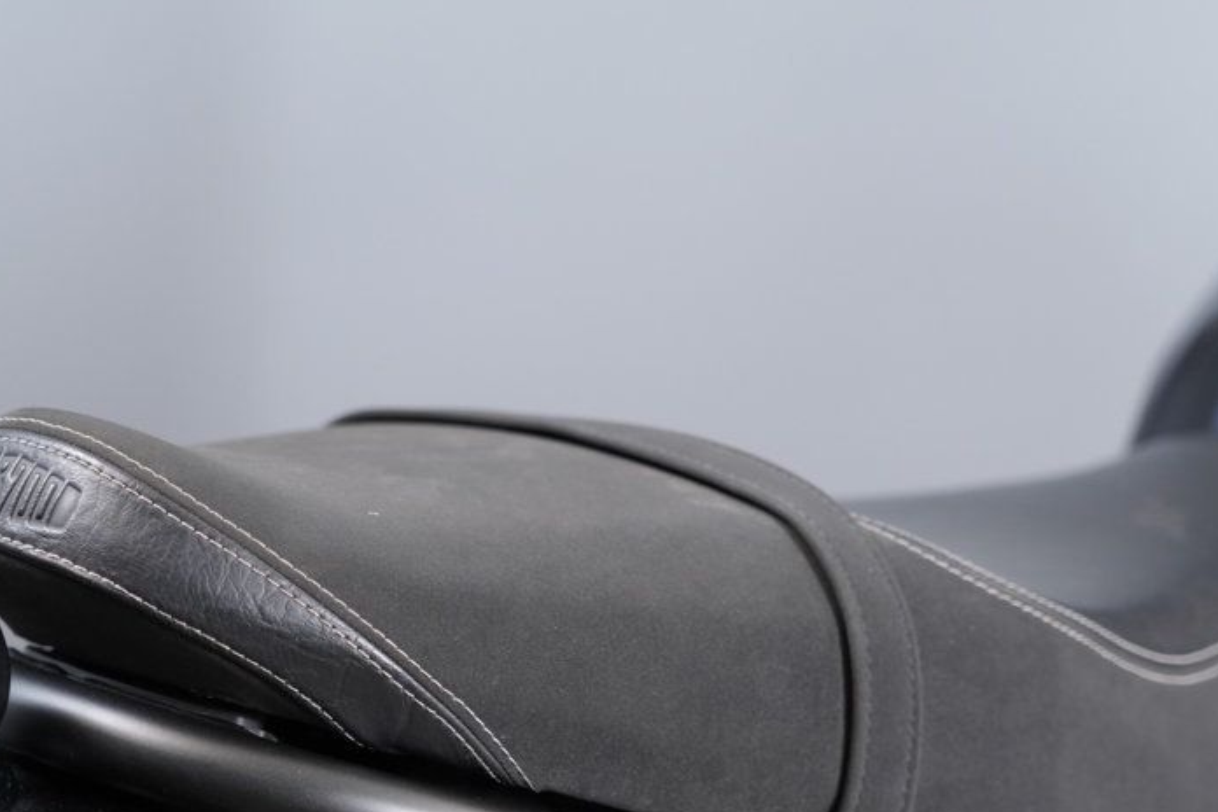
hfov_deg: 20.4
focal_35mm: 100
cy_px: 580
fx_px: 3383
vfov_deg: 13.7
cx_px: 681
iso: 1600
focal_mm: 68
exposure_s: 1/100
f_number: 4
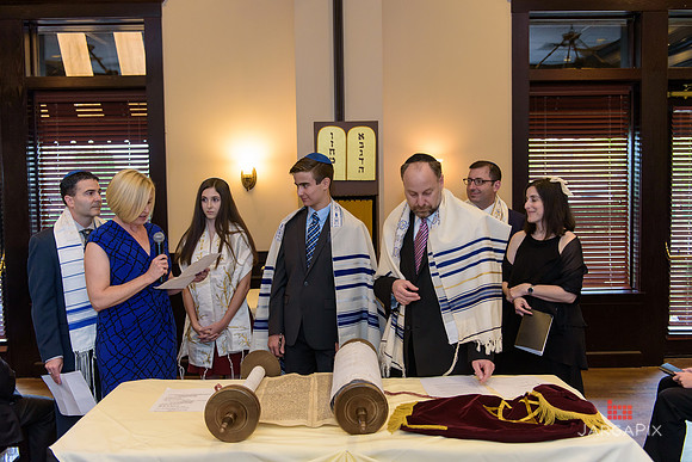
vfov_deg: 37.9
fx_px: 673
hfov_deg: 54.4
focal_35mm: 35
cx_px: 346
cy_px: 231
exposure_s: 1/125
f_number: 3.2
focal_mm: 35
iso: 1250
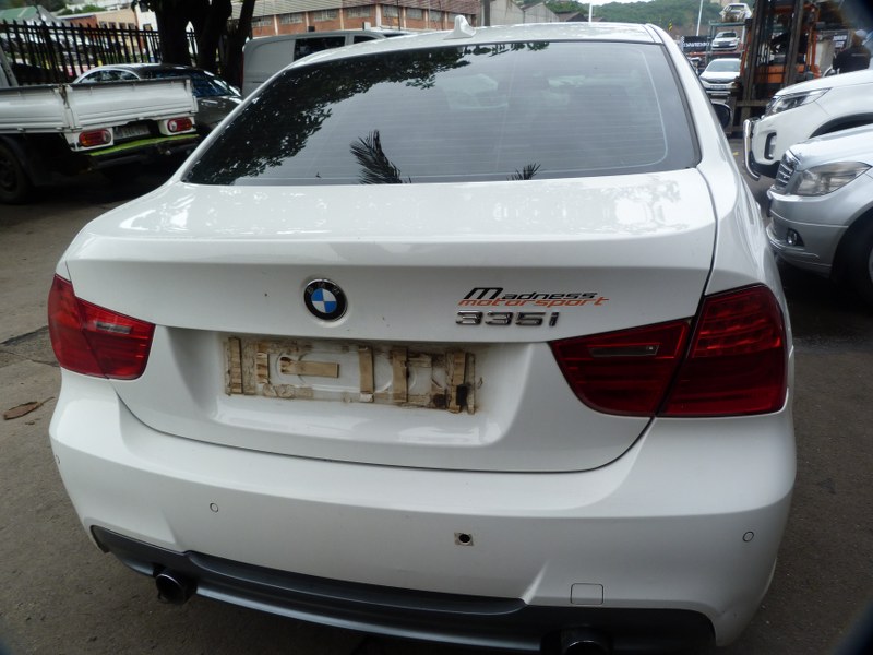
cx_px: 436
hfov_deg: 69.4
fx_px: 630
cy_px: 328
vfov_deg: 54.9
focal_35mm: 25
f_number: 4
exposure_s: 1/160
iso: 80
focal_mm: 4.5
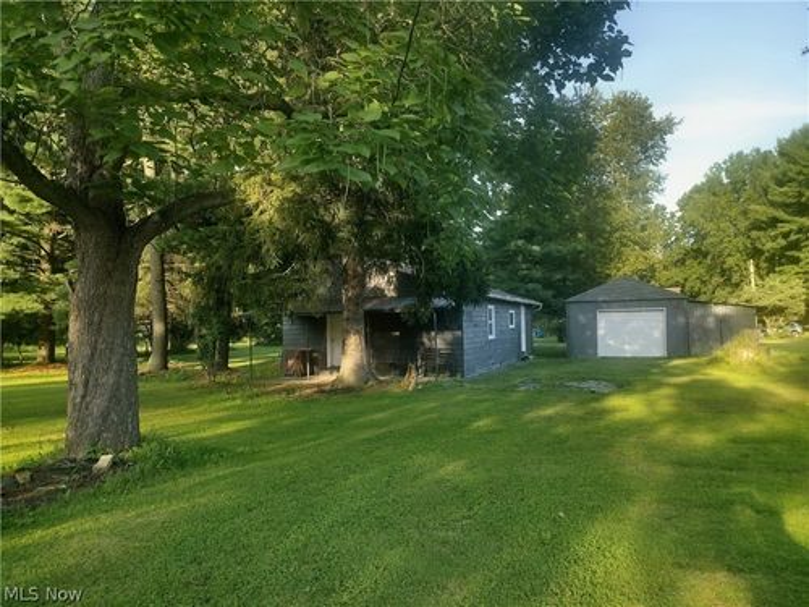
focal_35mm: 27
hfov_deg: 65.3
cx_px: 404
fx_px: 631
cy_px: 304
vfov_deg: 51.4
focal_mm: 4.71
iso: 100
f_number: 1.7
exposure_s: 1/292
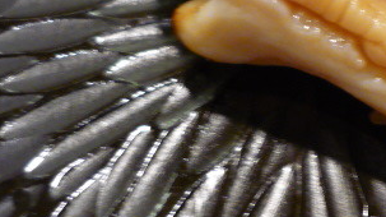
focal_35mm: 76
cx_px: 380
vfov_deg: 15.7
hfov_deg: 26.5
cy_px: 40
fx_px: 777
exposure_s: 1/30
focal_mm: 5.5
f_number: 2.8
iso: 320
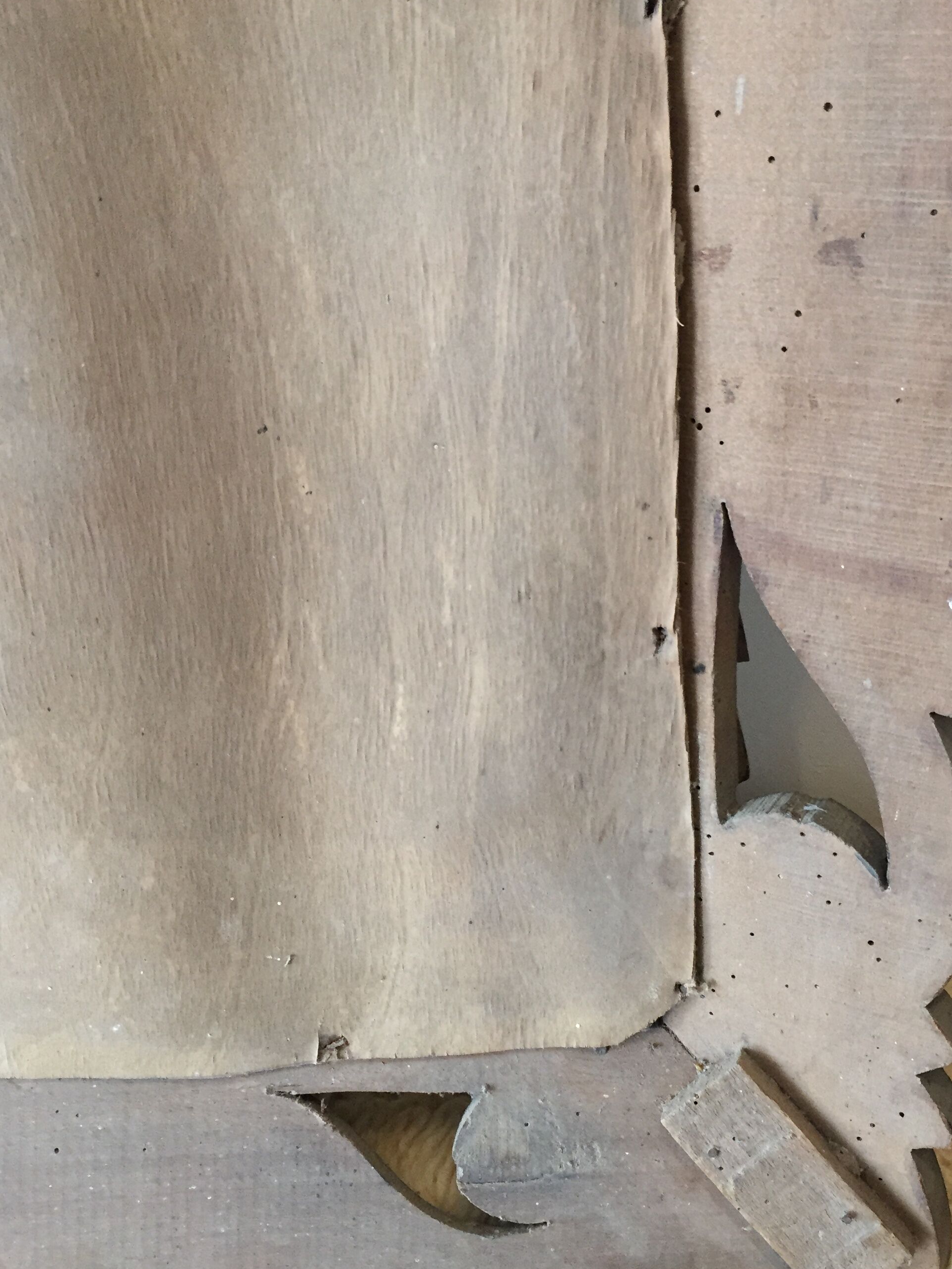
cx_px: 575
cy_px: 733
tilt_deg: -44.4
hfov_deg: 38.5
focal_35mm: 37
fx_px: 1357
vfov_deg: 49.9
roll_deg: +1.7
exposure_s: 1/33
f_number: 2.2
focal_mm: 4.15
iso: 200
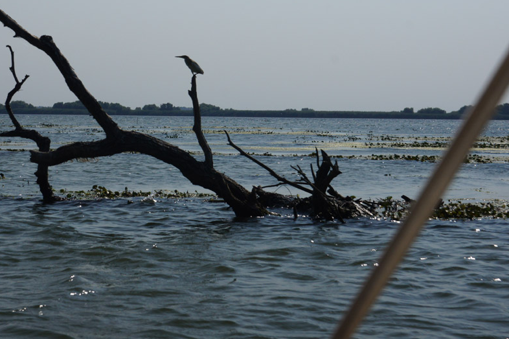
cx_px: 182
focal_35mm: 105
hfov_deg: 19.4
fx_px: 1484
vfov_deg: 13.0
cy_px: 111
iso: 200
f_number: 11
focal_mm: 50
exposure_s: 1/320
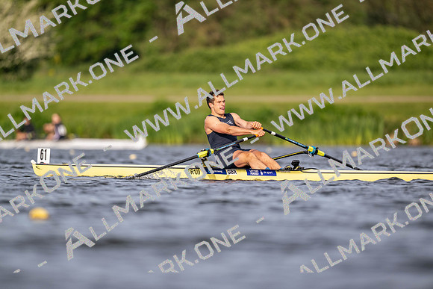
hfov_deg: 3.4
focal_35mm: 600
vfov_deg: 2.3
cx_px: 216
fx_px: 7218
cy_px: 144
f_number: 4
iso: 360
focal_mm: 600
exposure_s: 1/2500
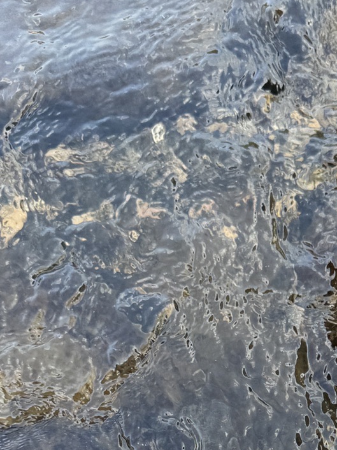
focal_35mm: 68
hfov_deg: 21.1
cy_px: 493
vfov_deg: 26.4
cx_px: 315
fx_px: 883
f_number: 1.78
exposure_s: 1/442
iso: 80
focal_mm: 6.76
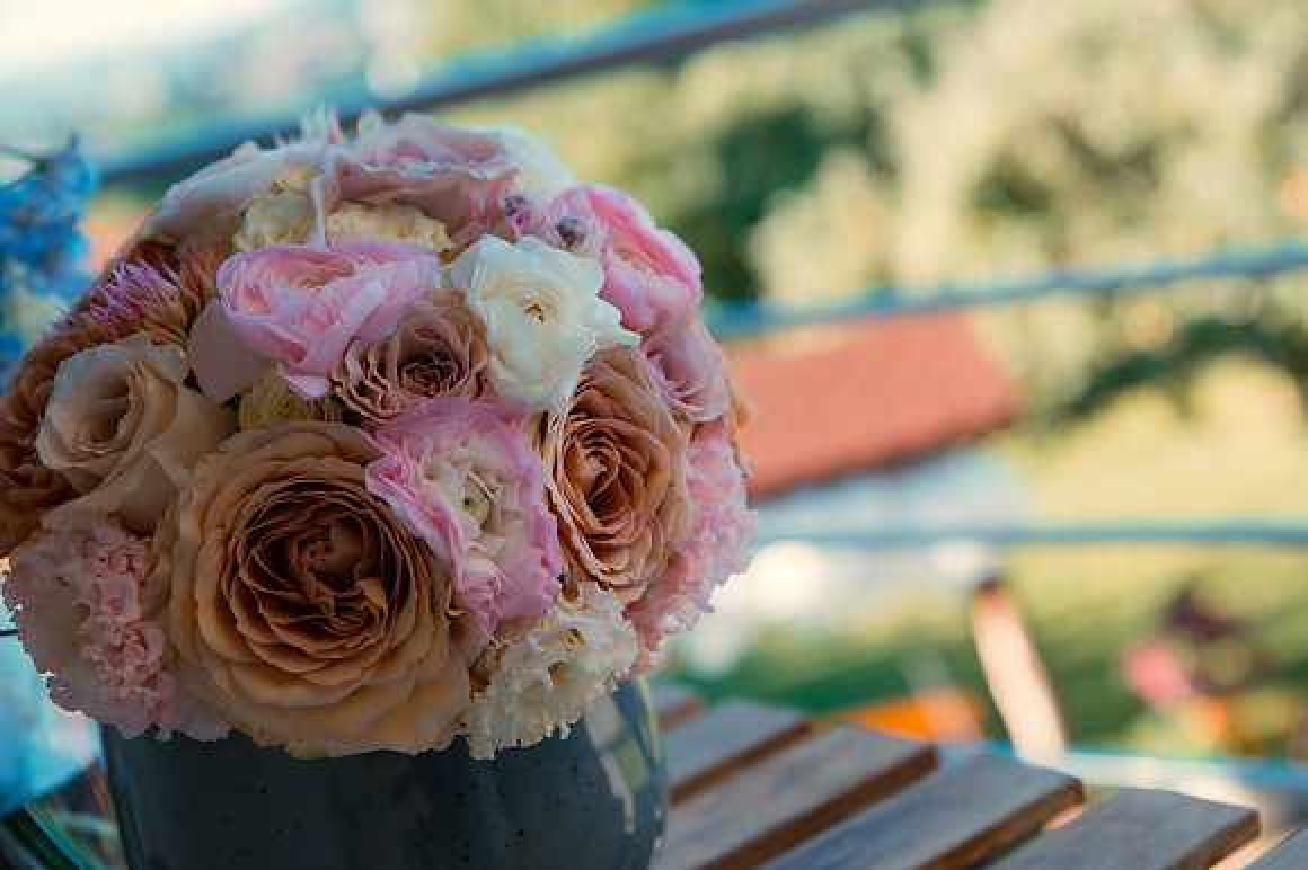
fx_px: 2330
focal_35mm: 64
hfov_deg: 31.3
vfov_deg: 21.1
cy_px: 372
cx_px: 749
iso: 100
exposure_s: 1/125
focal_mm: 56
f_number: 3.5
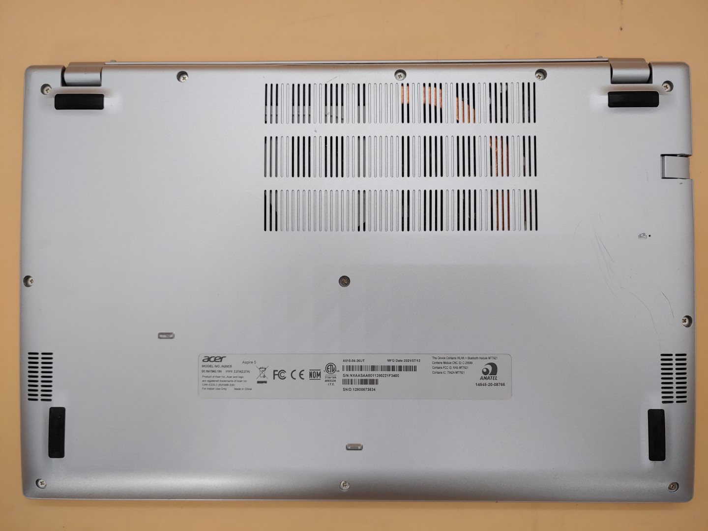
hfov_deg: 67.3
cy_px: 266
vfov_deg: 53.1
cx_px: 354
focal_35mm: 26
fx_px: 532
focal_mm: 4.36
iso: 50
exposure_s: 1/98
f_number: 1.8
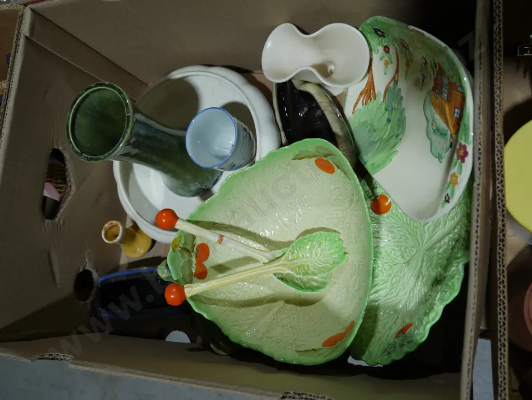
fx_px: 492
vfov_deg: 44.2
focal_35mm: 32
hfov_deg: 56.8
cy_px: 200
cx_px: 266
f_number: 4
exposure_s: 1/125
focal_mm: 16
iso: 200
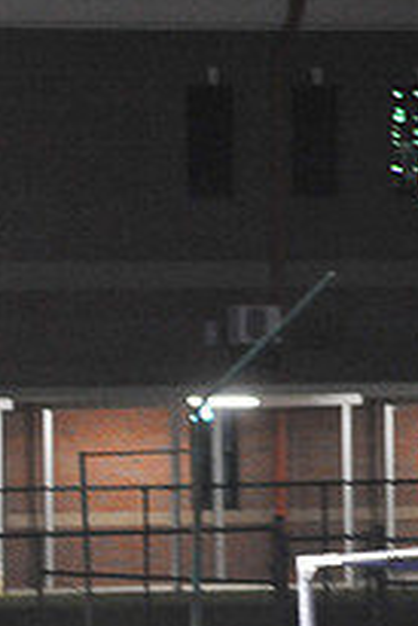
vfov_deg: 3.6
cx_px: -436
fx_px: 9823
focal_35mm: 565
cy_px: 556
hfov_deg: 2.4
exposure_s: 1/160
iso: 4000
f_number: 4
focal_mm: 200
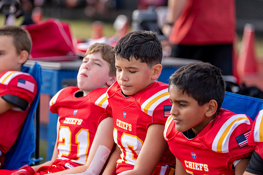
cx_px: 125
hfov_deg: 11.6
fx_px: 1299
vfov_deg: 7.7
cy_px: 82
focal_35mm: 178
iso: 250
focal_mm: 143
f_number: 2.8
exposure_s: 1/2000
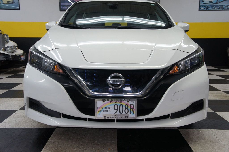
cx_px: 114
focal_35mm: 38
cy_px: 76
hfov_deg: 51.3
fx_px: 238
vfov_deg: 35.5
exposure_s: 1/40
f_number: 4
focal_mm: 25
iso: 200
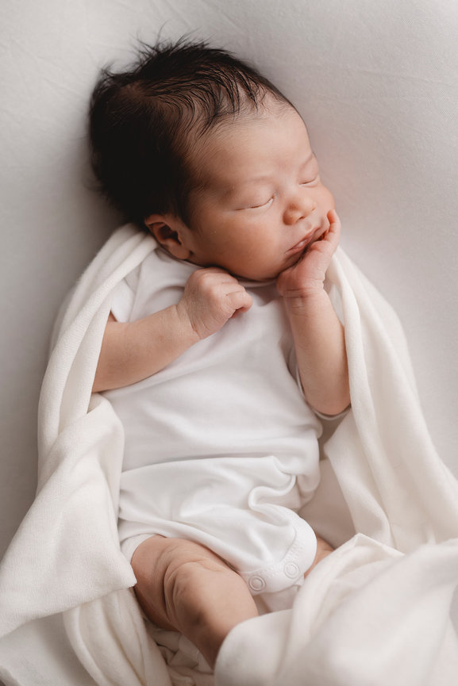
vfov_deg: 54.4
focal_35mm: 35
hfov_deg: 37.9
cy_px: 343
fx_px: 668
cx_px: 229
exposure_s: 1/320
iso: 1600
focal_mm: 35
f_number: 1.8
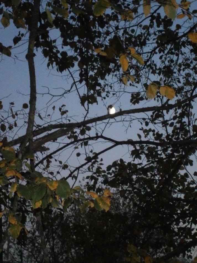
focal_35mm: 111
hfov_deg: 13.3
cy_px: 132
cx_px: 98
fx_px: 843
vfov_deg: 17.7
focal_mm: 19.6
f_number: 5.8
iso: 800
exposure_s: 1/100
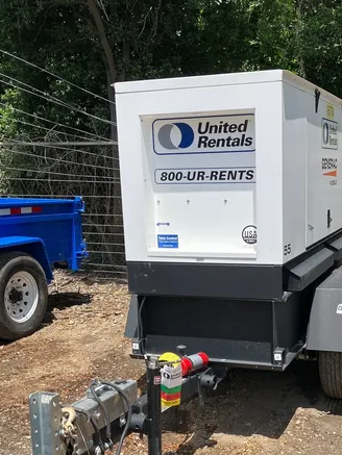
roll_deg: +0.7
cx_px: 224
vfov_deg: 39.9
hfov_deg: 30.7
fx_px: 619
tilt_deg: -14.4
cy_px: 308
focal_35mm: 47
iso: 32
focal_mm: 3.99
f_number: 1.8
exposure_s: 1/1621
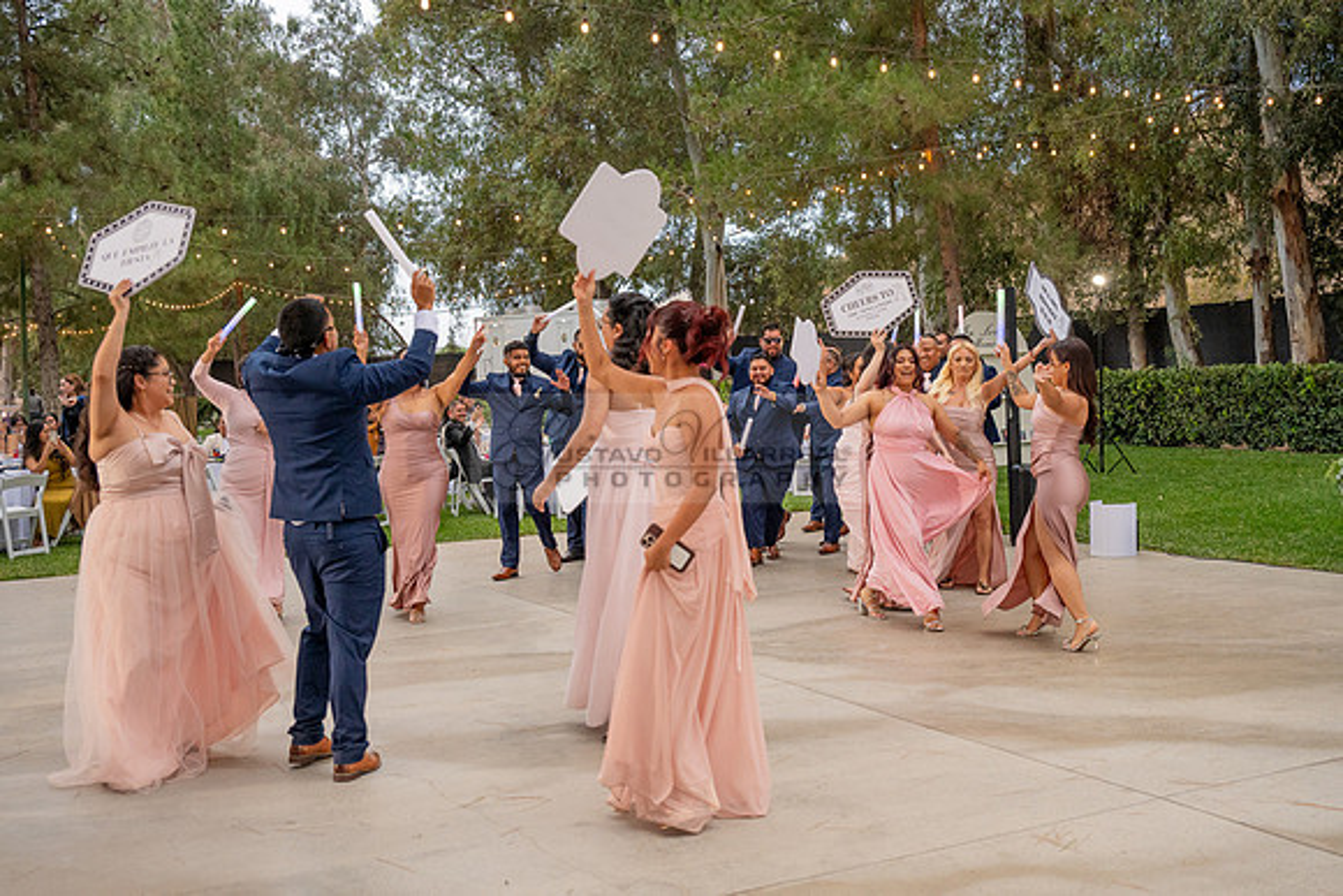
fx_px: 1455
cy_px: 448
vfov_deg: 34.2
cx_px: 672
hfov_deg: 49.5
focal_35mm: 39
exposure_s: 1/200
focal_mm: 39
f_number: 4
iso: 1600
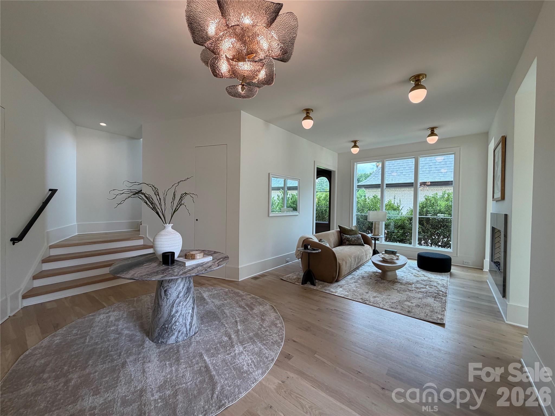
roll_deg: -0.3
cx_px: 278
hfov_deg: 102.1
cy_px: 208
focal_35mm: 14
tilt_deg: -0.9
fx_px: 224
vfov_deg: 85.7
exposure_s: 1/120
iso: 80
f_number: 2.2
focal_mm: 2.22
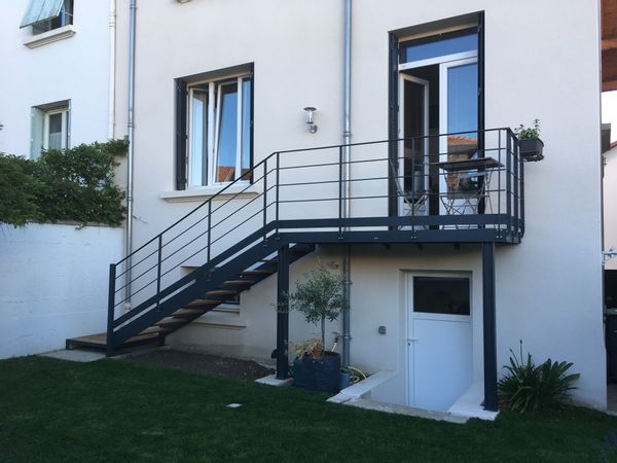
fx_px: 517
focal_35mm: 29
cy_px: 232
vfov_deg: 48.2
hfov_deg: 61.7
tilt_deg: +2.2
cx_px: 308
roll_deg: -0.7
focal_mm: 4.15
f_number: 2.2
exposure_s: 1/100
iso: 25
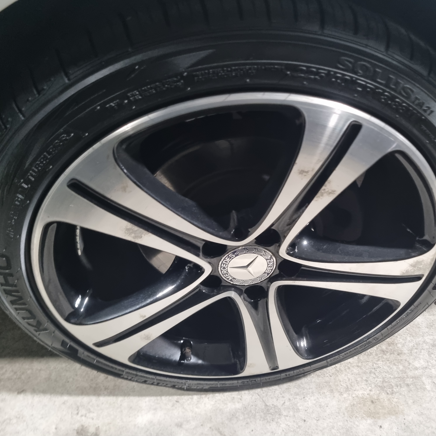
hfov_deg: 52.3
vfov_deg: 52.5
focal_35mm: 31
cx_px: 250
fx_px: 442
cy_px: 216
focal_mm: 5.4
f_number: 1.8
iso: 640
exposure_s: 1/24
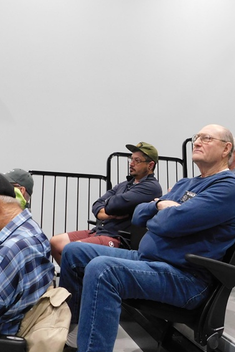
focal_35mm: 39
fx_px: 382
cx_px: 170
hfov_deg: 33.7
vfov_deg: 49.5
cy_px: 187
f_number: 3
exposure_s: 1/20
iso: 400
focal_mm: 4
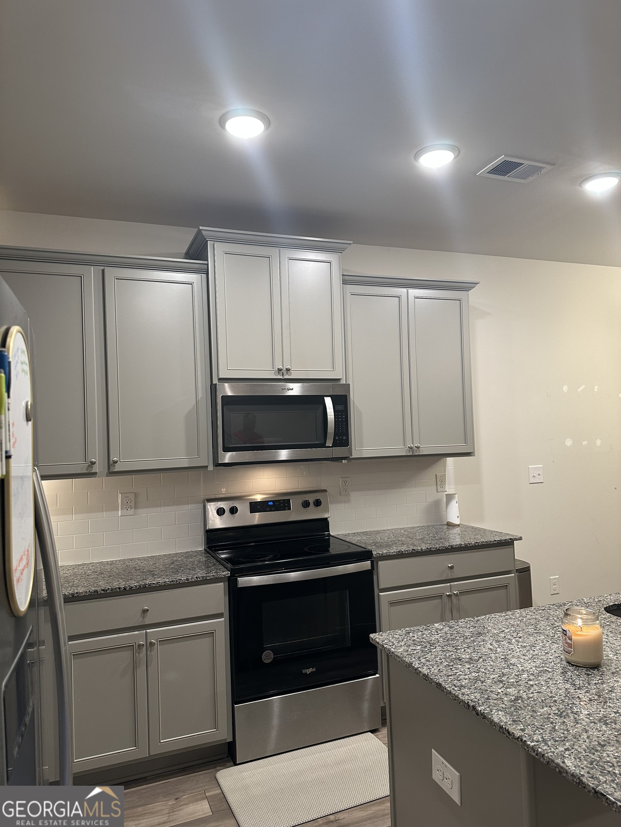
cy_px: 414
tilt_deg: +3.9
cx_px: 310
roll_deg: +1.3
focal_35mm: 24
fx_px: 574
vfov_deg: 71.6
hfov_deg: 56.8
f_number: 1.78
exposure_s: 1/60
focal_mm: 6.86
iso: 200
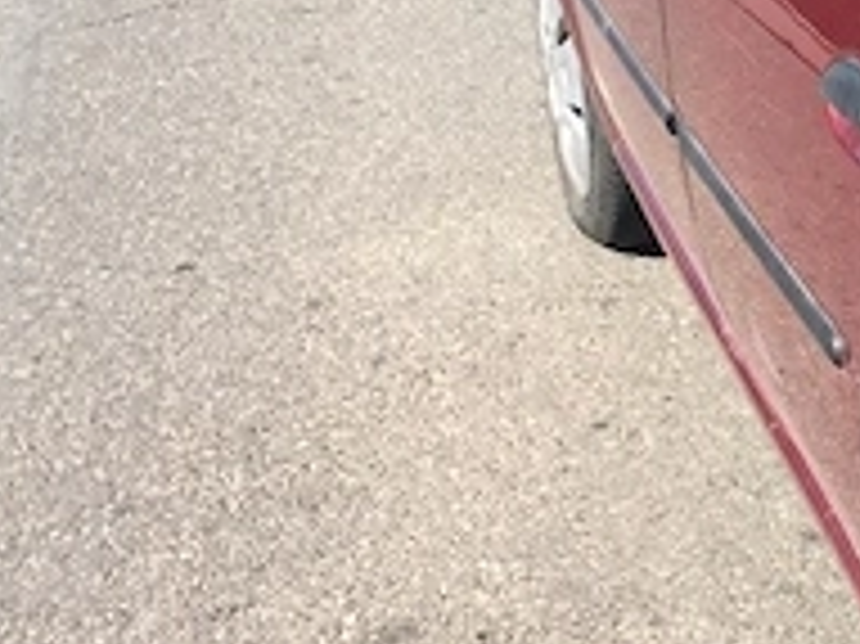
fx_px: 2259
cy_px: 284
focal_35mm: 91
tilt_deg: -18.7
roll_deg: +4.1
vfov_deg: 16.2
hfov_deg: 19.7
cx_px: 1148
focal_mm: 4.15
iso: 25
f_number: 2.2
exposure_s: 1/693
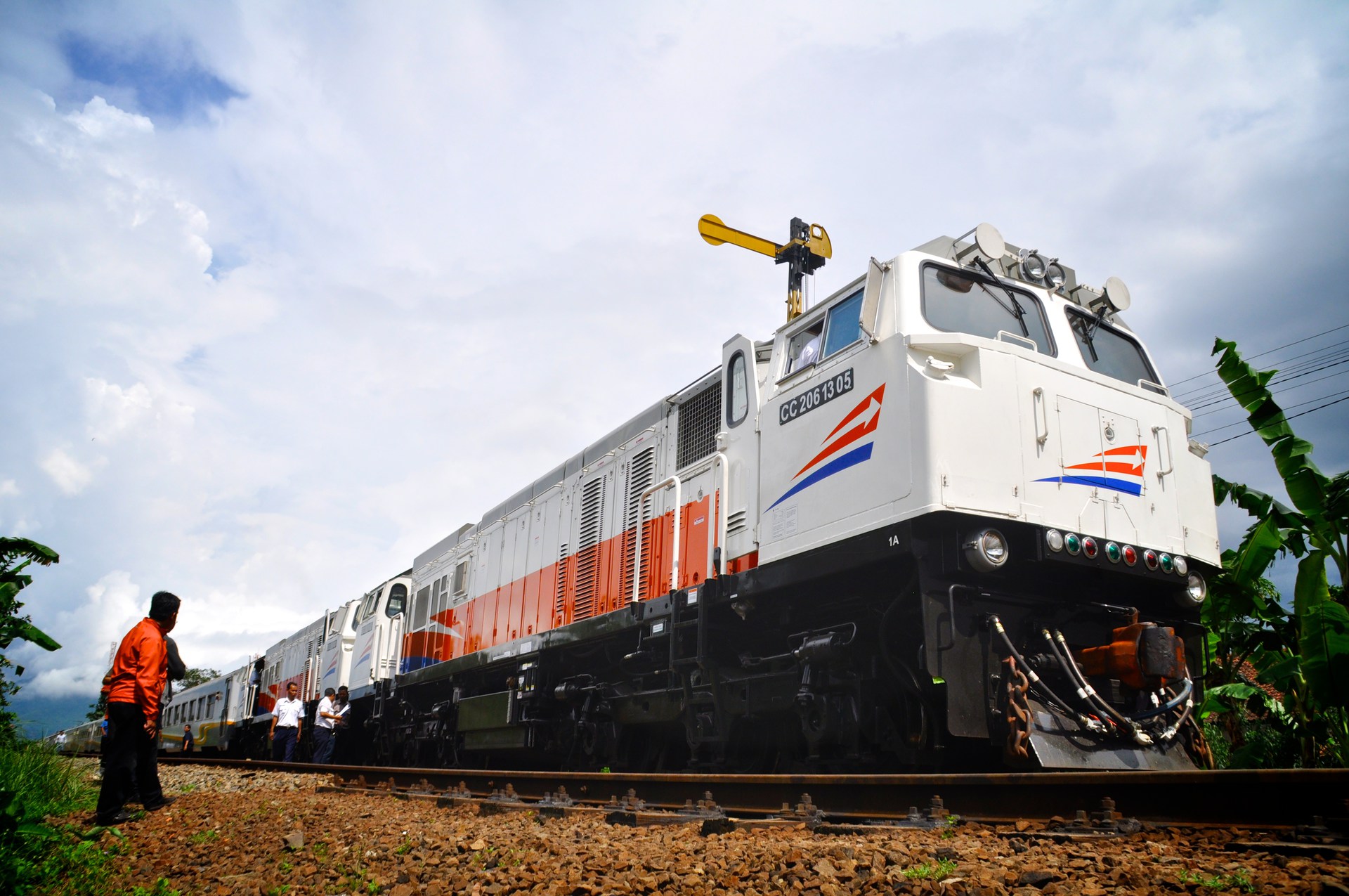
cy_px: 448
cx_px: 674
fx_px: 1010
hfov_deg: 67.4
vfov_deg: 47.8
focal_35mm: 27
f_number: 7.1
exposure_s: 1/4000
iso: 360
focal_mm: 18
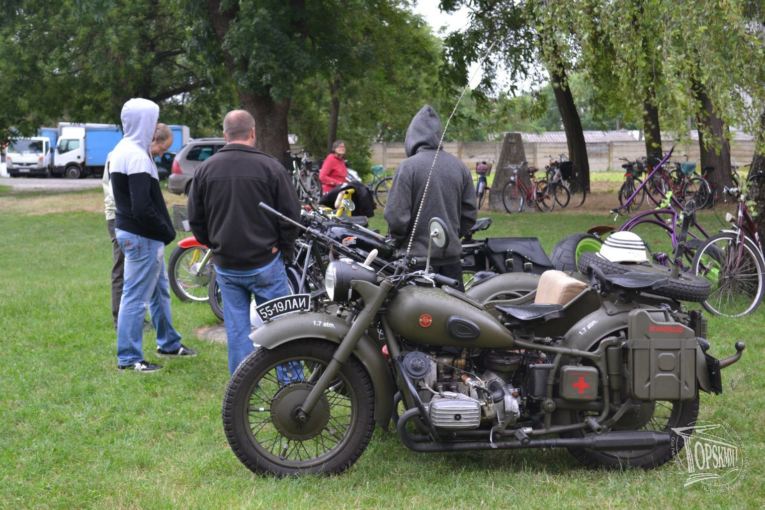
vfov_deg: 25.1
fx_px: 1147
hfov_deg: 36.9
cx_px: 382
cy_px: 255
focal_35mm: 54
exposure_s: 1/40
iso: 400
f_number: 5
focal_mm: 36
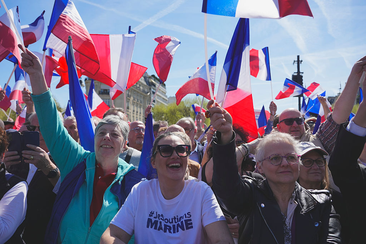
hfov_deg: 58.7
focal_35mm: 32
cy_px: 122
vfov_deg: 41.1
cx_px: 183
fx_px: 325
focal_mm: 32
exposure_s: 1/1250
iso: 200
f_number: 5.6
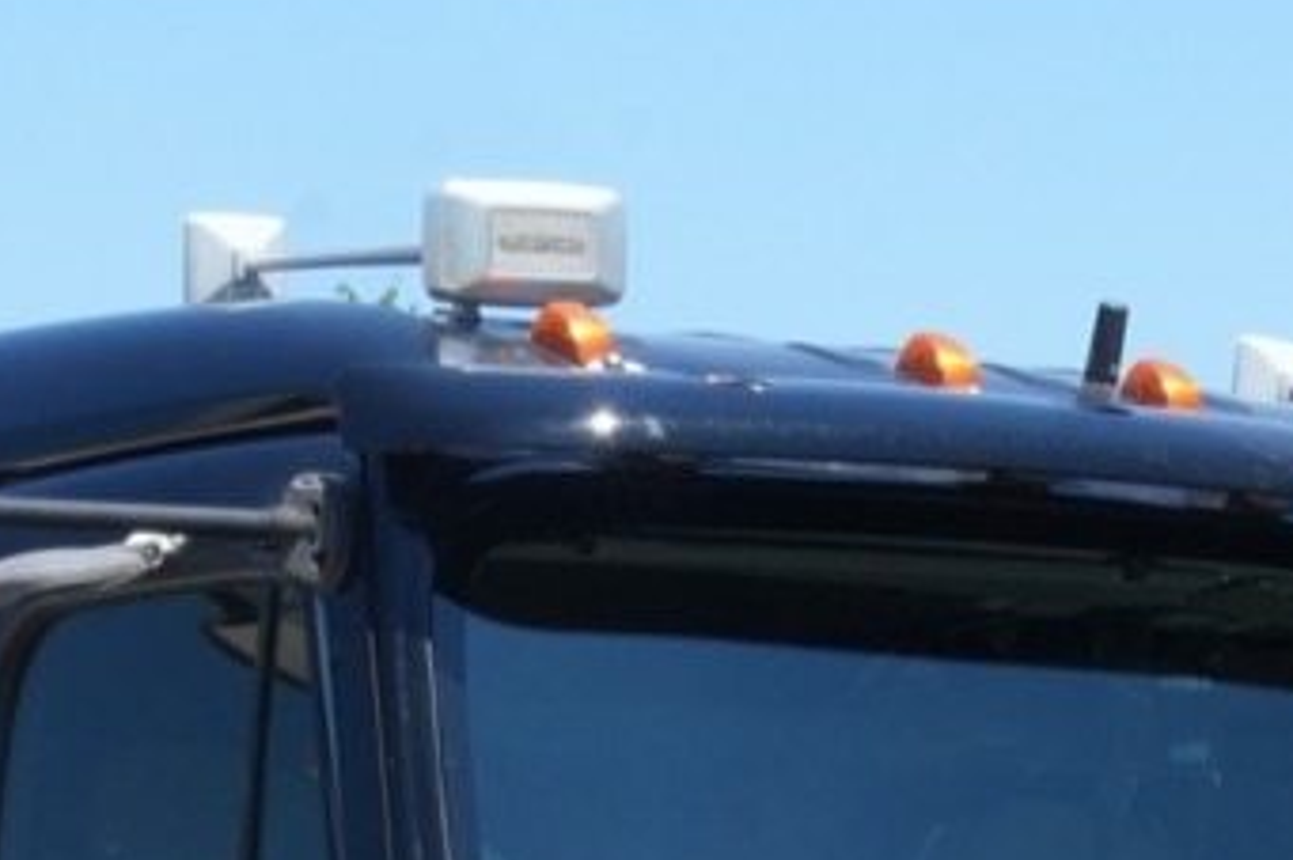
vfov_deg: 5.2
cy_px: 1353
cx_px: 622
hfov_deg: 7.9
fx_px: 9346
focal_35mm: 260
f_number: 22
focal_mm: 37
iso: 640
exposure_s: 1/125
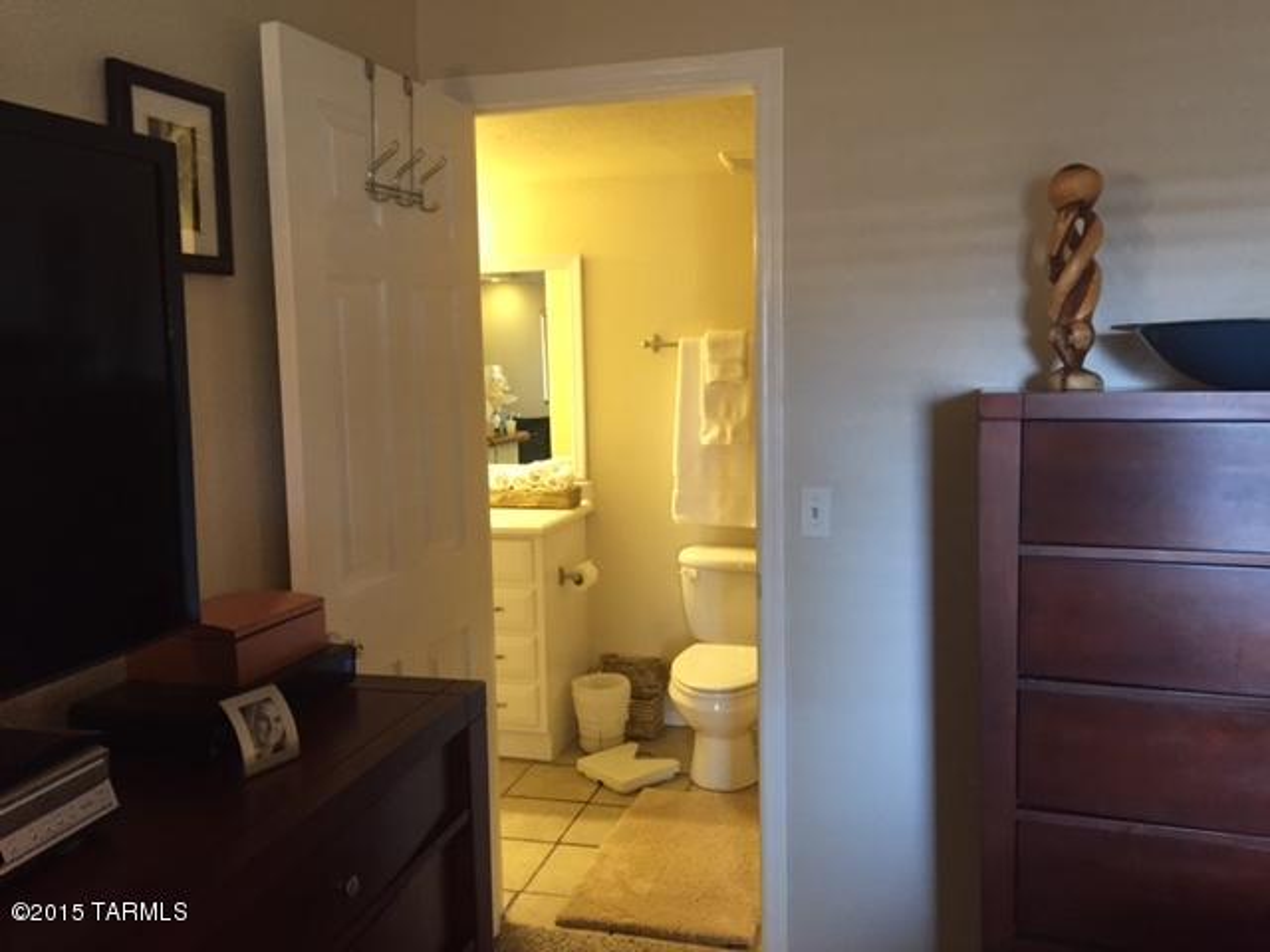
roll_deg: +1.1
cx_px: 635
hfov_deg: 61.7
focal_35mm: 29
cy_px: 476
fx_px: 1064
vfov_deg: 48.2
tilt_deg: -7.7
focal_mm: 4.15
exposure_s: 1/30
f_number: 2.2
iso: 160
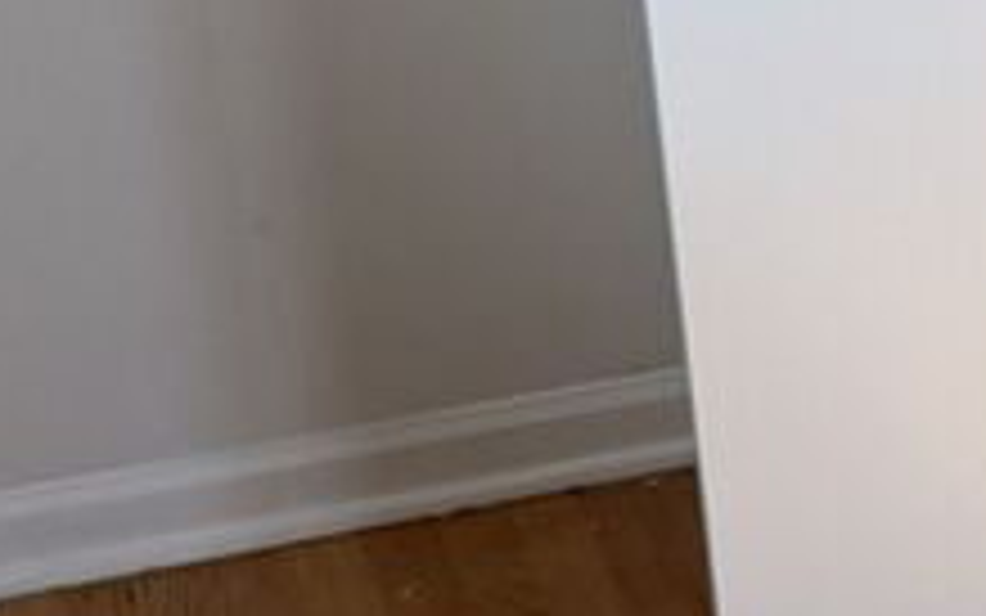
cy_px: -243
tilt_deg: -13.3
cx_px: 2638
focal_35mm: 167
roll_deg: -0.8
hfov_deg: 10.2
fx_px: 4489
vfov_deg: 7.7
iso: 100
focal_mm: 6.76
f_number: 1.78
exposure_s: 1/365
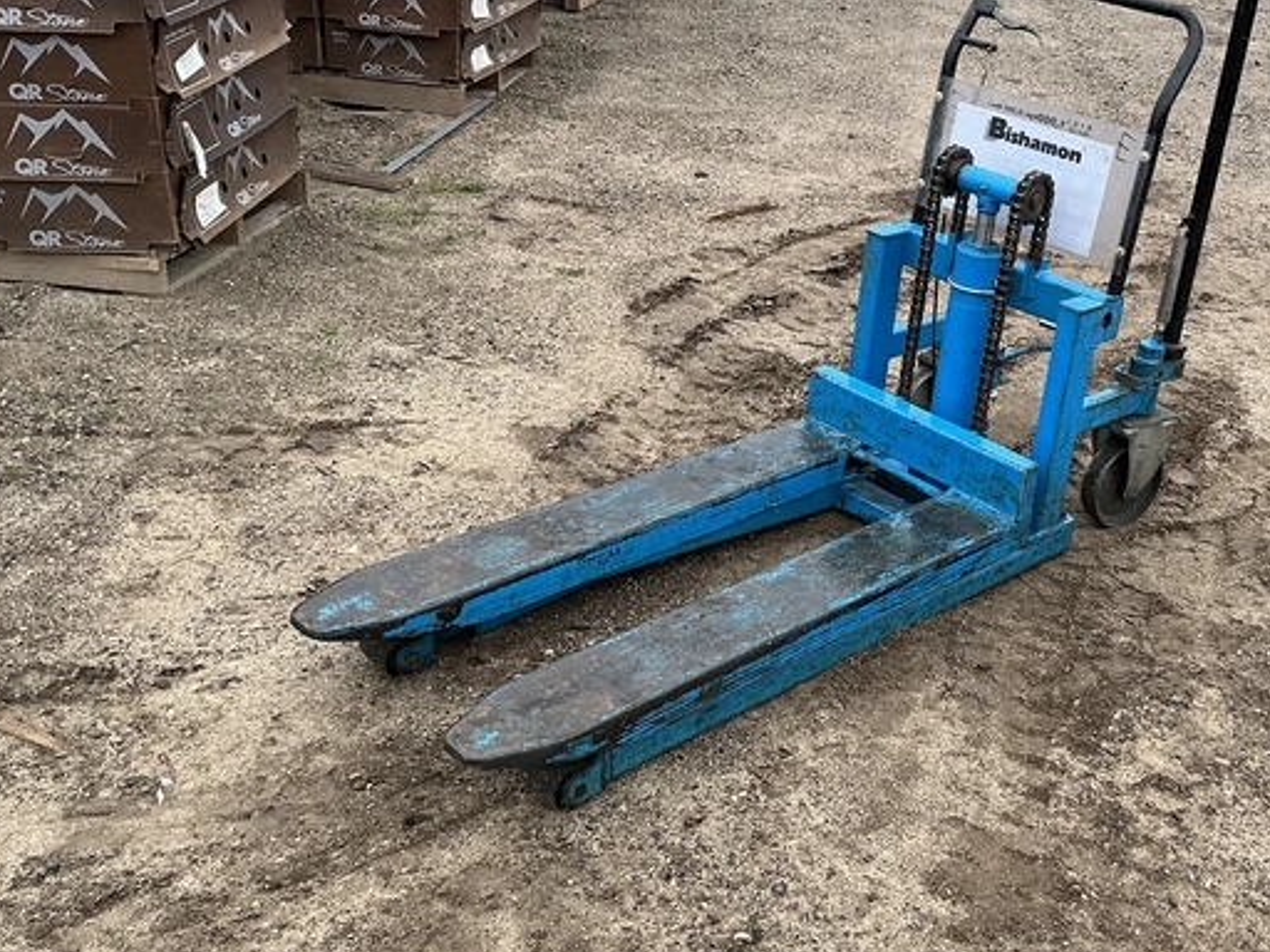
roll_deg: -5.0
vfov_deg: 35.0
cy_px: 378
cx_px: 819
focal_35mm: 41
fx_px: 1504
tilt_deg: -21.7
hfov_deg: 45.3
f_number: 1.8
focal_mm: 3
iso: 20
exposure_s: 1/181
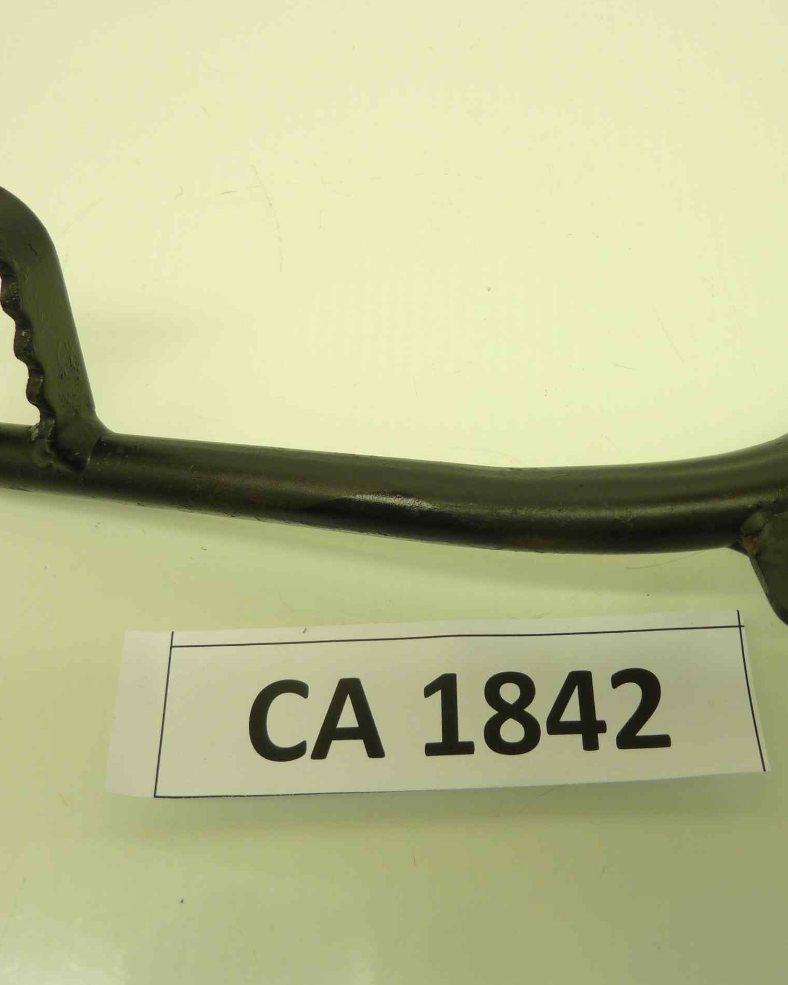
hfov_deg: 44.4
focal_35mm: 33
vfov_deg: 54.2
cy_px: 488
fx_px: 962
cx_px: 461
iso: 80
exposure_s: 1/30
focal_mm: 4.1
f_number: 3.3
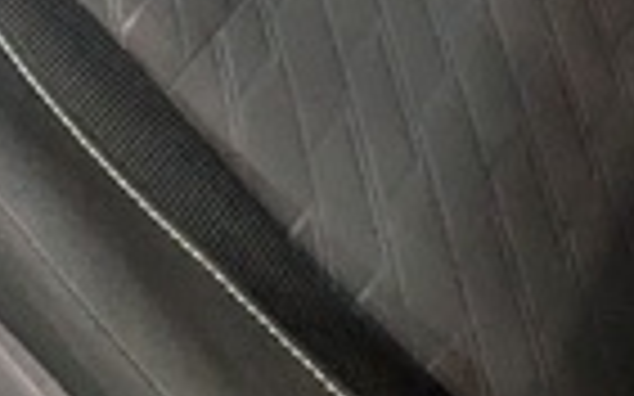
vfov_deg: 8.7
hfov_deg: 19.2
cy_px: -972
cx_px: 171
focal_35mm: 108
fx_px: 1865
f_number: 2.2
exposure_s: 1/40
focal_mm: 1.83
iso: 78
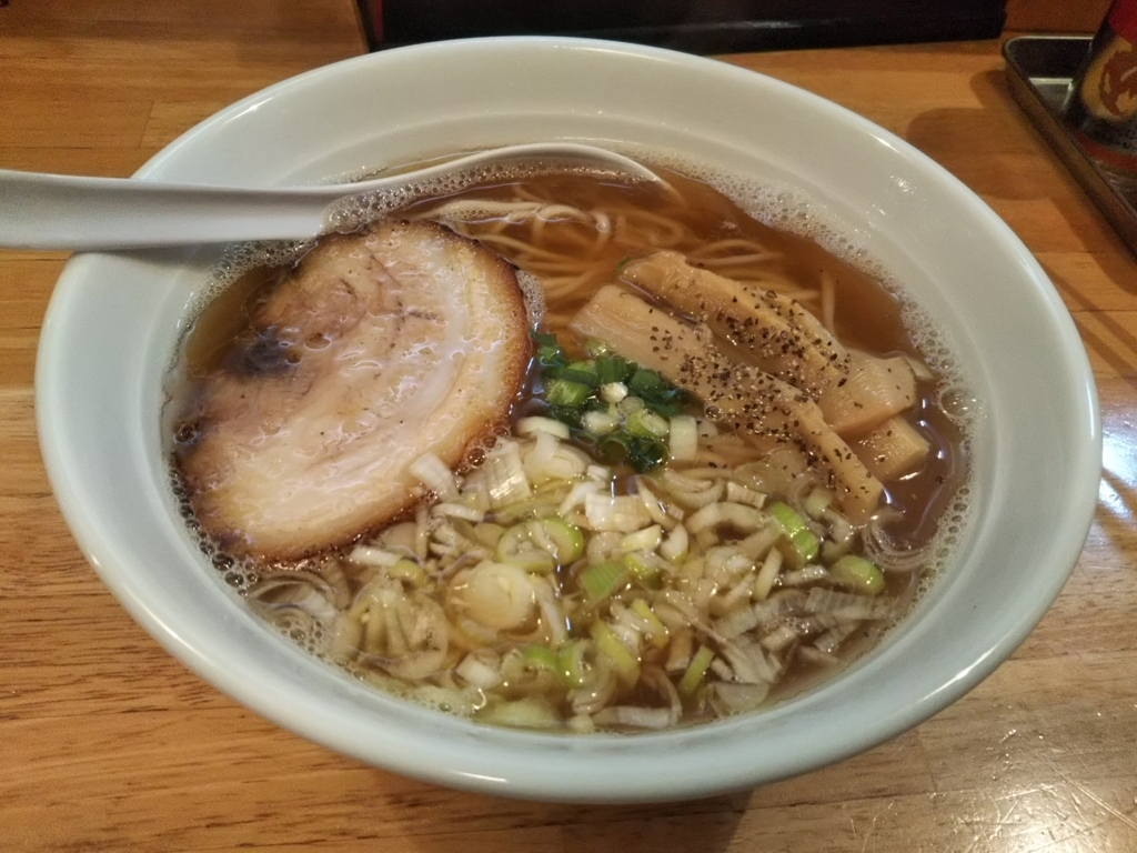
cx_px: 568
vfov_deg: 46.8
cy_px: 426
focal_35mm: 30
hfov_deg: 60.0
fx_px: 985
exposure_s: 1/30
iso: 160
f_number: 2.2
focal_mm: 4
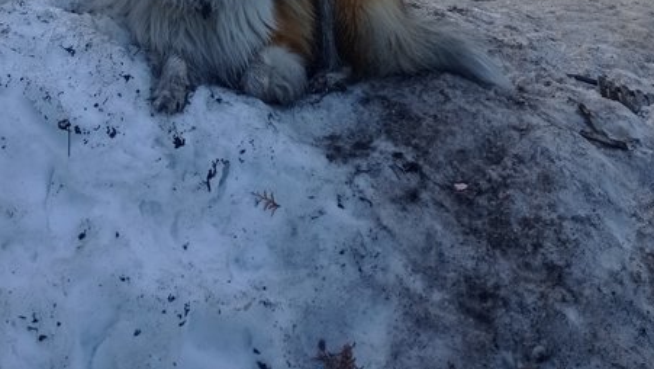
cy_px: -62
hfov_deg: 38.3
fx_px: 937
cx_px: 247
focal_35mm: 54
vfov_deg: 20.9
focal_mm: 4.74
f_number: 1.79
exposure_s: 1/1065
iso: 103
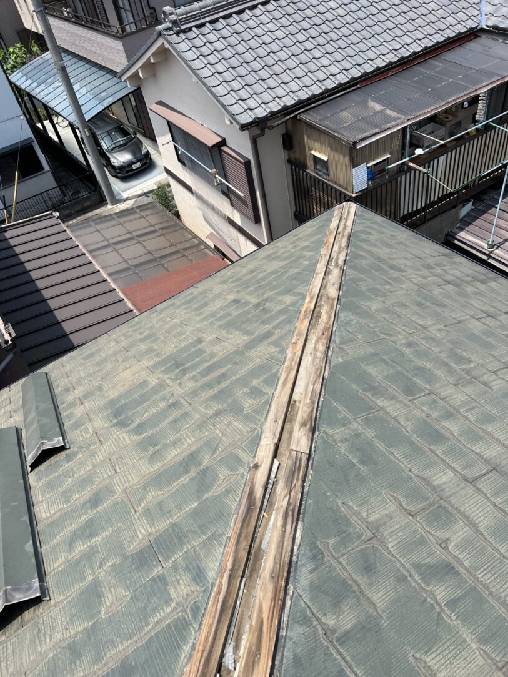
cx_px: 254
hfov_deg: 53.1
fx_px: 509
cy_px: 338
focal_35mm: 26
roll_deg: +14.9
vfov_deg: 67.3
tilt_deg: -44.6
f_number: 1.5
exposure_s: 1/3704
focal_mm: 5.7
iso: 50
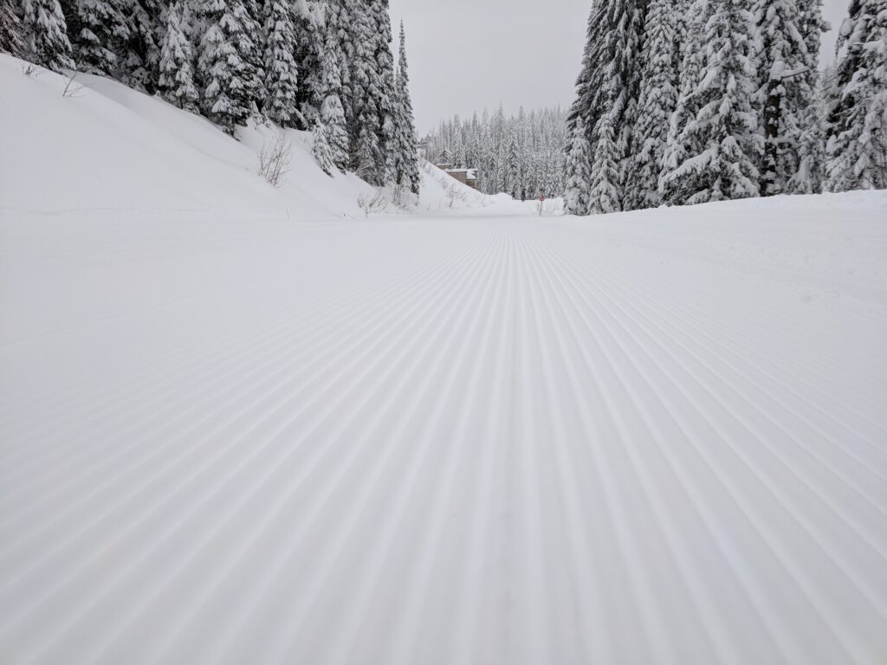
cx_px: 444
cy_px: 332
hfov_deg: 67.3
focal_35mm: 26
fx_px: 666
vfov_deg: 53.1
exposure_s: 1/722
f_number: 2
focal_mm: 4.67
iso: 56
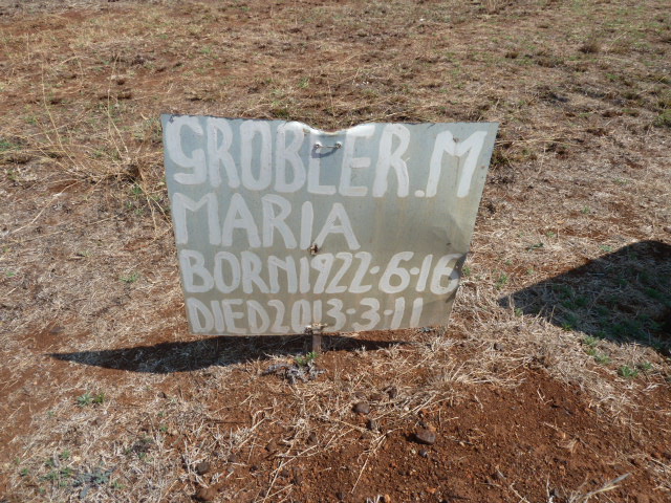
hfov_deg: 69.4
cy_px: 252
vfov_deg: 54.9
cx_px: 336
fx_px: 485
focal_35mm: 25
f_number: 4.5
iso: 80
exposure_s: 1/400
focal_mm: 4.1
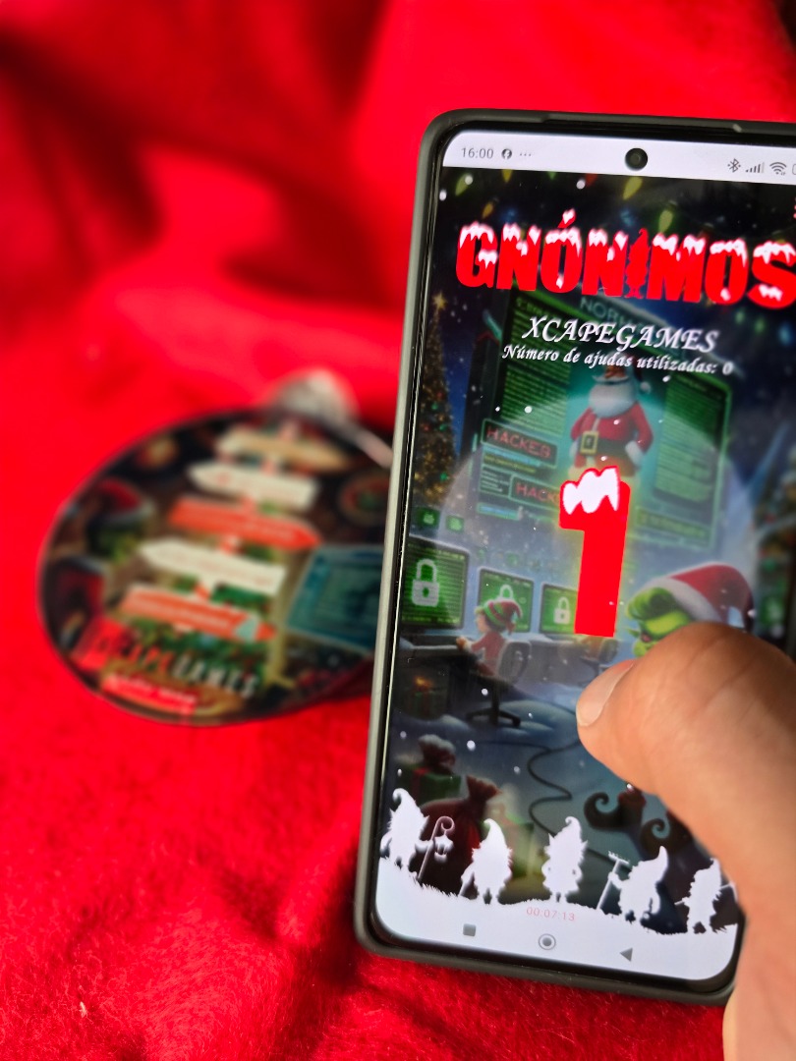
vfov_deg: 73.9
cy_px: 530
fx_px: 705
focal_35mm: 23
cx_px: 398
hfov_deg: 58.9
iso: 400
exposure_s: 1/120
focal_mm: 6.3
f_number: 1.7
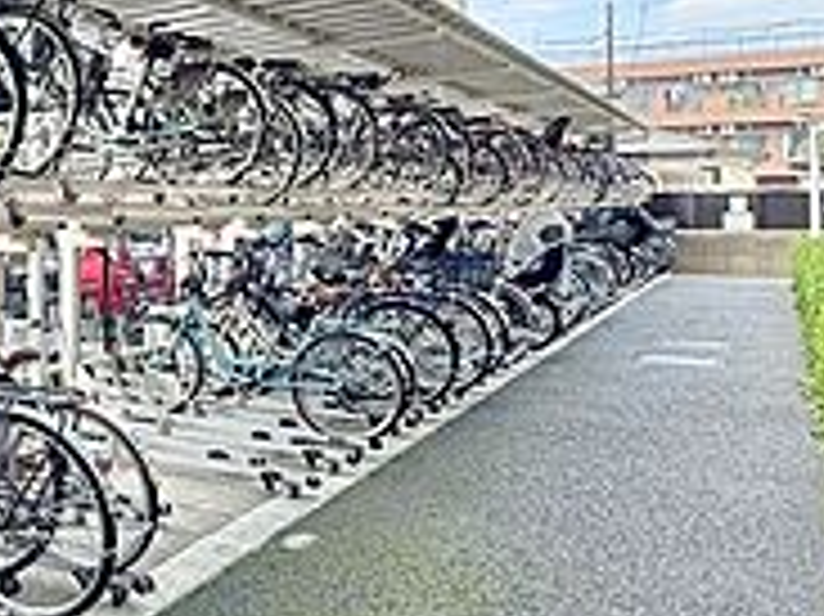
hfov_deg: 35.3
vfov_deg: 31.3
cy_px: 211
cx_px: -86
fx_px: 1094
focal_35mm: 46
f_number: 2.2
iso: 40
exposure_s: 1/188
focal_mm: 2.22
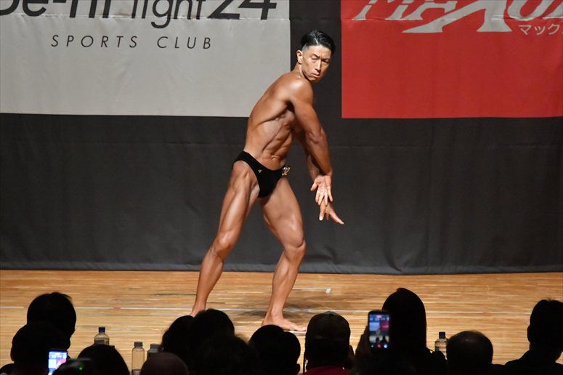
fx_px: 4220
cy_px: 188
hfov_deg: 7.6
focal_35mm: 270
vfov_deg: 5.1
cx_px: 282
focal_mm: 180
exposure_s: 1/400
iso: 12800
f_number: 5.6
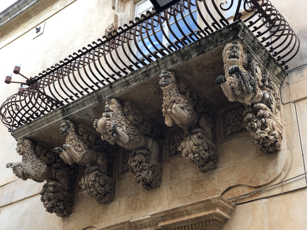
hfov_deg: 36.8
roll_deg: -1.1
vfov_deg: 28.0
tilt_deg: +34.5
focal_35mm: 52
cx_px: 154
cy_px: 115
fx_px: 461
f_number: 2.4
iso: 40
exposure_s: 1/60
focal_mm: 6
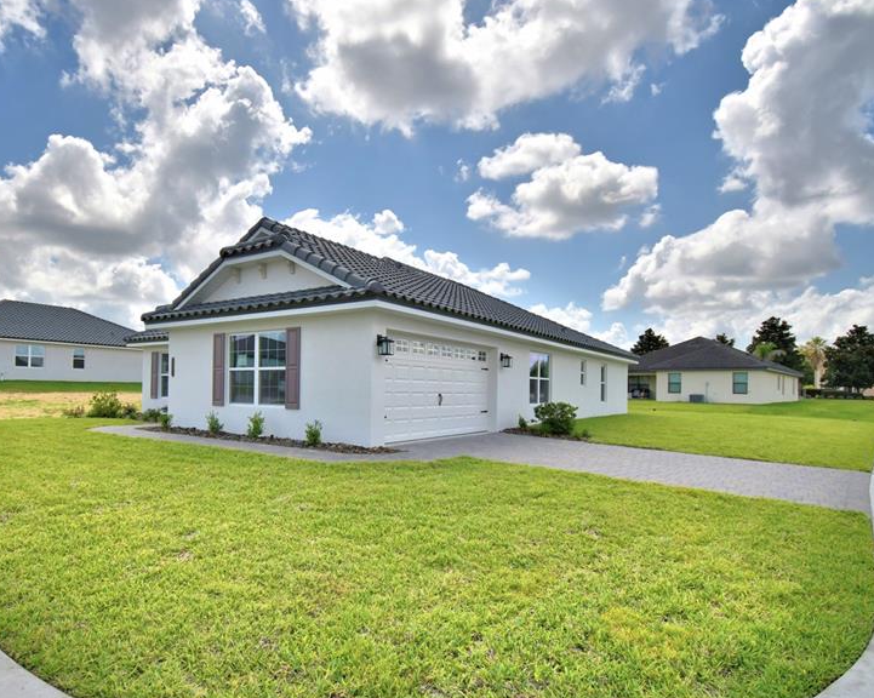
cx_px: 375
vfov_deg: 67.9
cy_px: 385
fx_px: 517
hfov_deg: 79.9
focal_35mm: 20
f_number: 4.5
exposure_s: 1/1600
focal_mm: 10
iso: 100
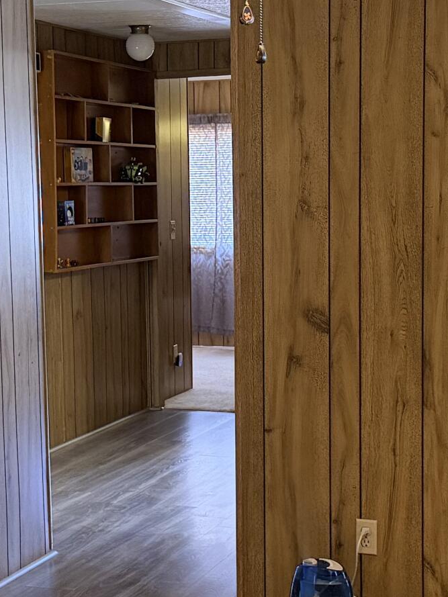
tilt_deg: -5.5
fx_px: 1397
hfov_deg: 18.2
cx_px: 196
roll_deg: +1.3
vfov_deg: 24.1
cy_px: 289
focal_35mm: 81
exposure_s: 1/60
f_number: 1.78
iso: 500
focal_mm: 6.76
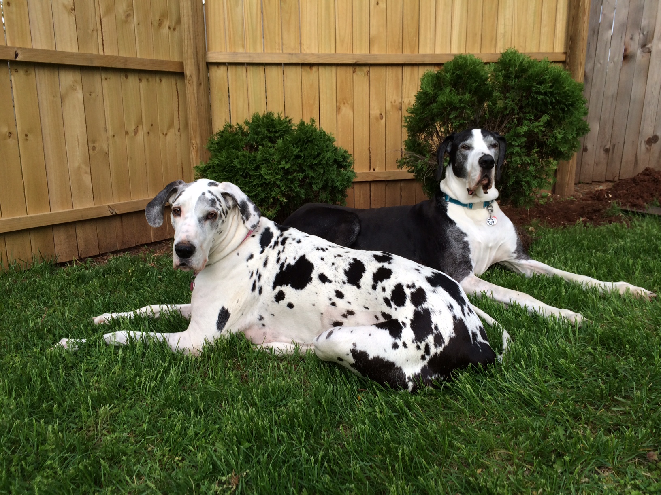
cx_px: 330
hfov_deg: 60.0
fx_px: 573
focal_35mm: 30
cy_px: 248
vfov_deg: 46.8
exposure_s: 1/121
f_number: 2.2
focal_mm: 4.12
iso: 32
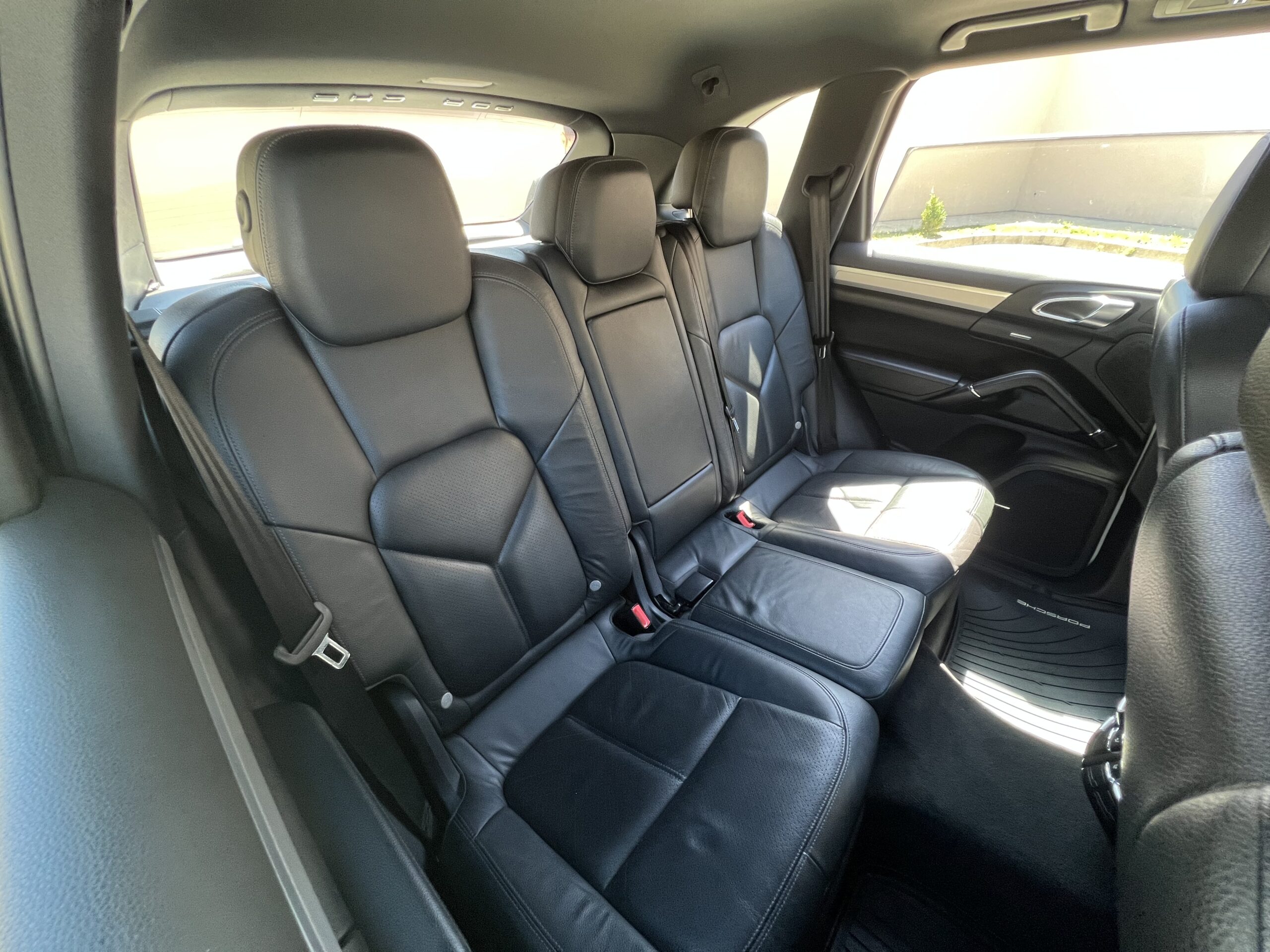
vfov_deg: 89.9
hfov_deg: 106.2
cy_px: 476
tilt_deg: -31.9
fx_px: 477
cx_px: 635
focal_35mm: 13
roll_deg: +1.9
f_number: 1.8
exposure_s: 1/99
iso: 125
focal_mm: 1.57
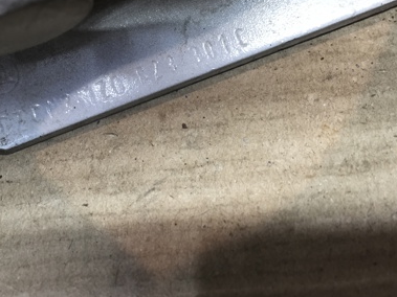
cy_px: 91
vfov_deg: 29.4
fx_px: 562
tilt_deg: -57.7
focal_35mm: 49
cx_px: 132
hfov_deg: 38.5
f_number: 2.2
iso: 160
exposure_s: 1/33
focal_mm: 4.15
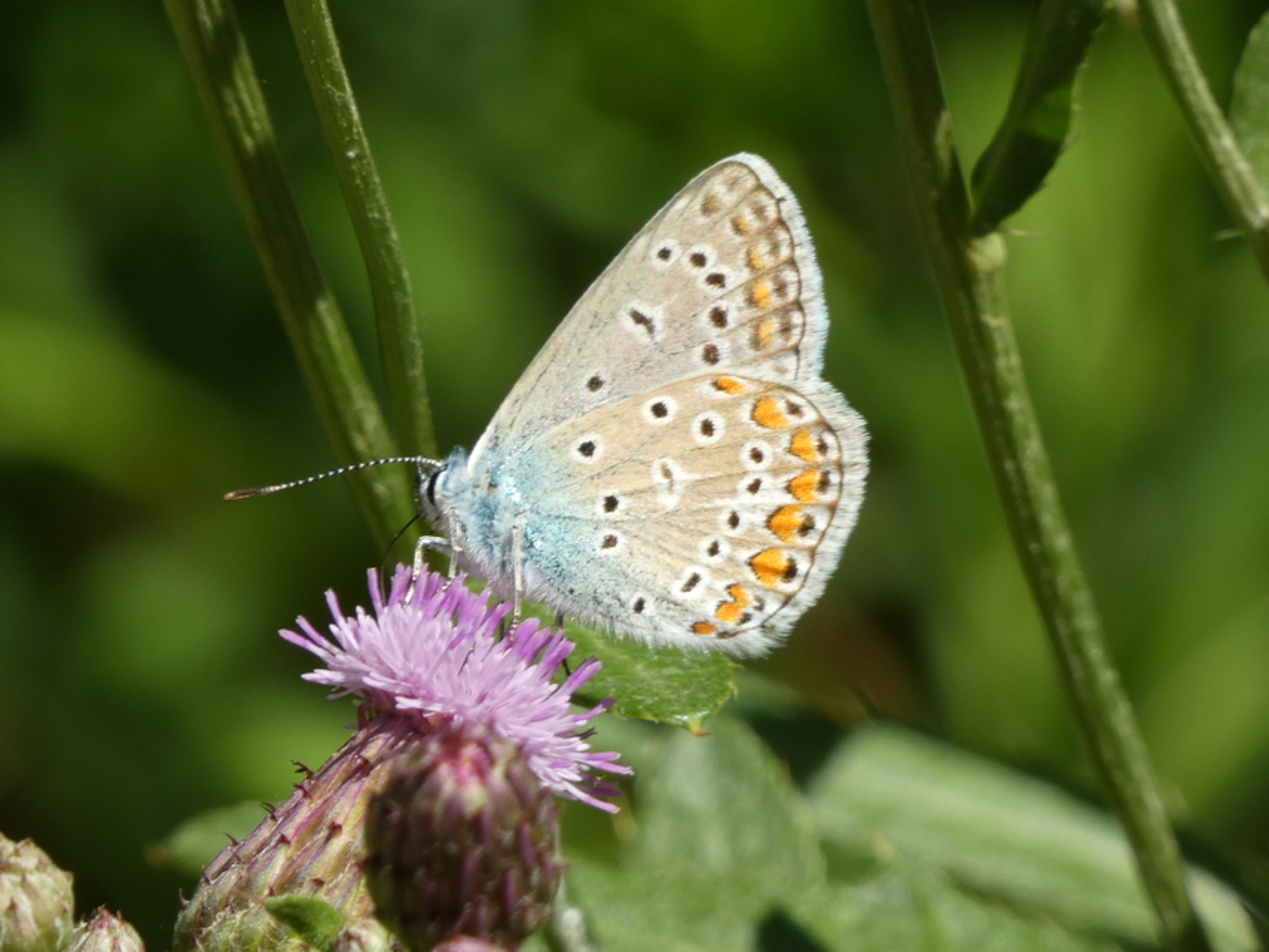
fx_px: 21412
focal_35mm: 584
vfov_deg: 2.5
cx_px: 634
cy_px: 476
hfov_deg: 3.4
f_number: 5.6
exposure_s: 1/125
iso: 80
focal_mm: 104.7
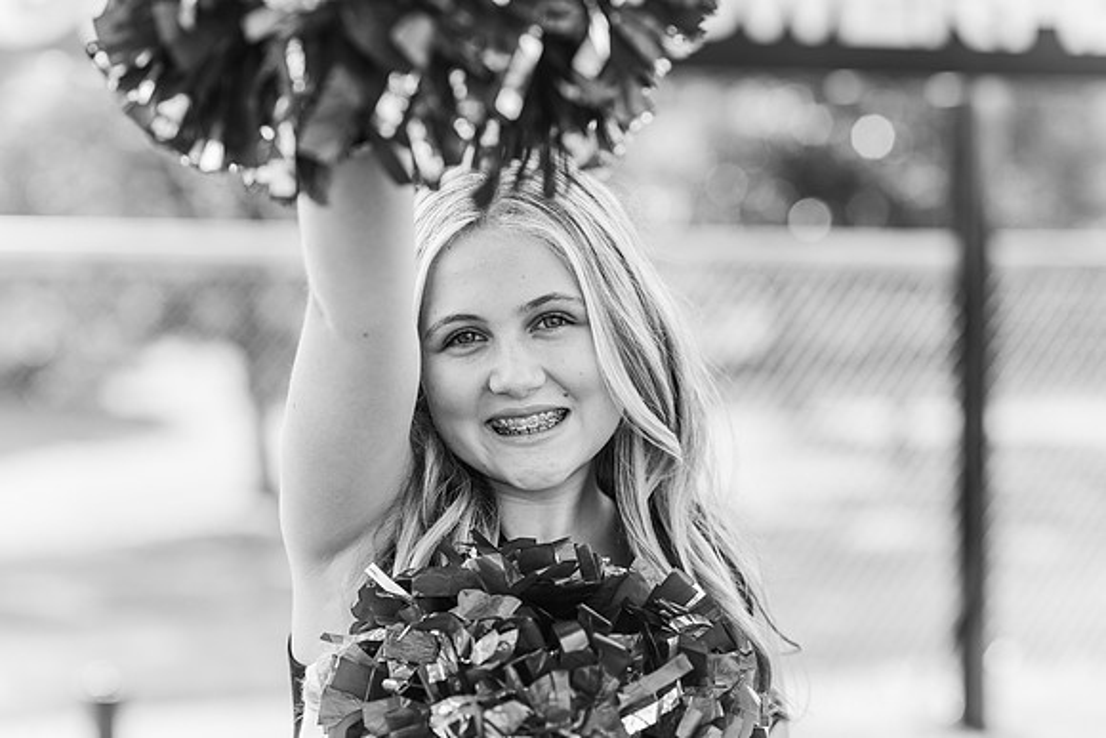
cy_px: 369
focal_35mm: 85
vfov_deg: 16.1
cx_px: 553
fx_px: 2612
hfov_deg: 23.9
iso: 200
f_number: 2.8
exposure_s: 1/500
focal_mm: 85
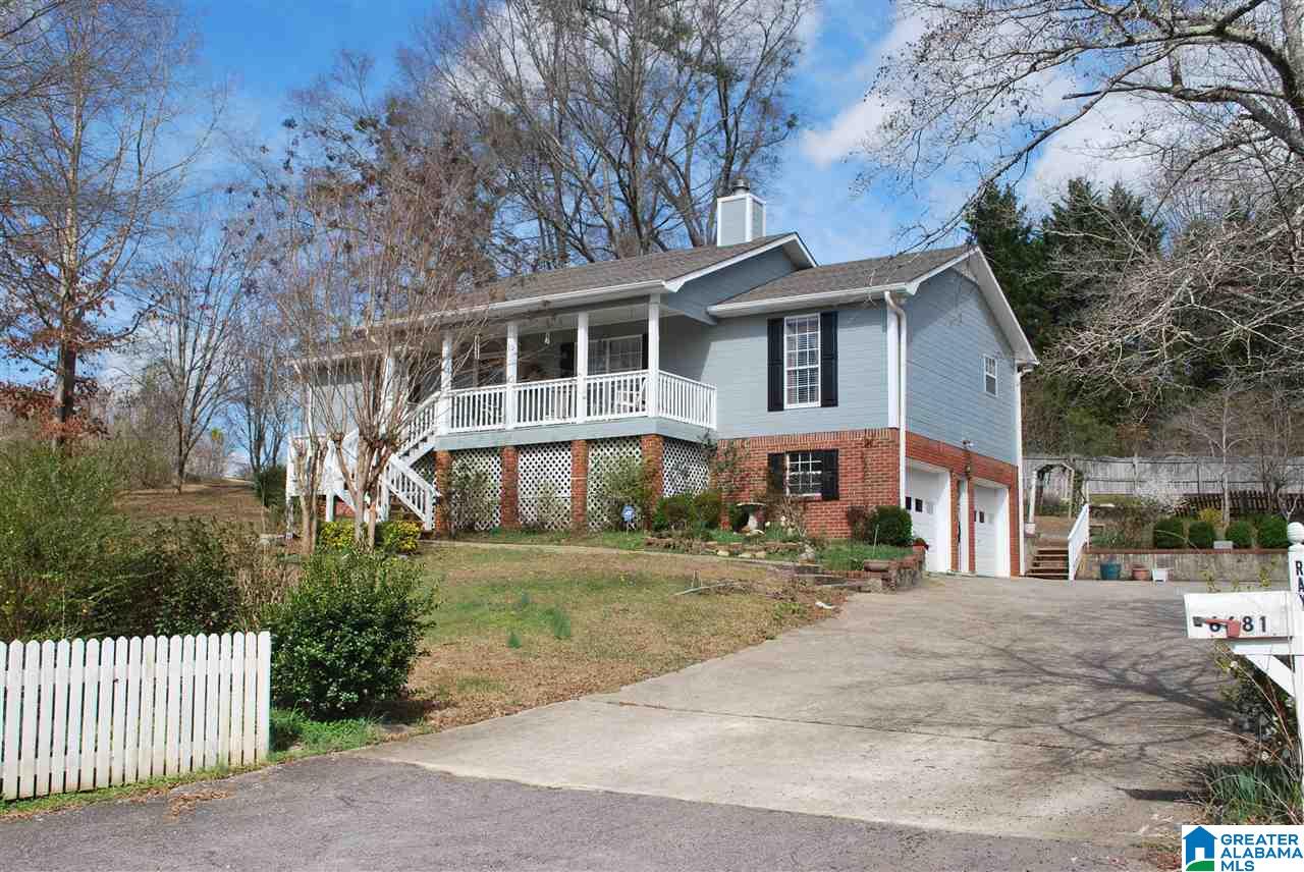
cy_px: 436
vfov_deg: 36.9
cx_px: 652
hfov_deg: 53.1
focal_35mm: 36
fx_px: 1305
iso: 100
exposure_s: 1/250
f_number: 8
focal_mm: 24
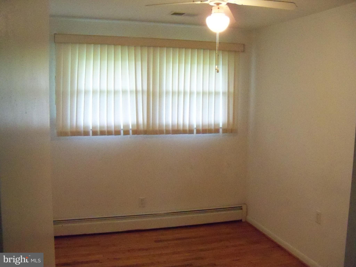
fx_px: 360
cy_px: 134
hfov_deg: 52.6
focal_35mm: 35
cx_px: 178
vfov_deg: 40.7
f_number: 3.5
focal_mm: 6.2
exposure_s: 1/200
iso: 1600
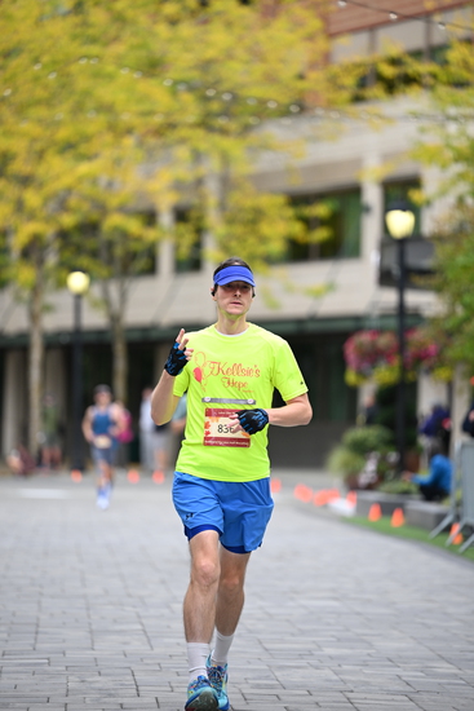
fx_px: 3355
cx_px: 237
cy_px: 356
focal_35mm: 170
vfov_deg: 12.1
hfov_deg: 8.1
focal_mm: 170
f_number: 2.8
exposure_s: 1/2000
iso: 640
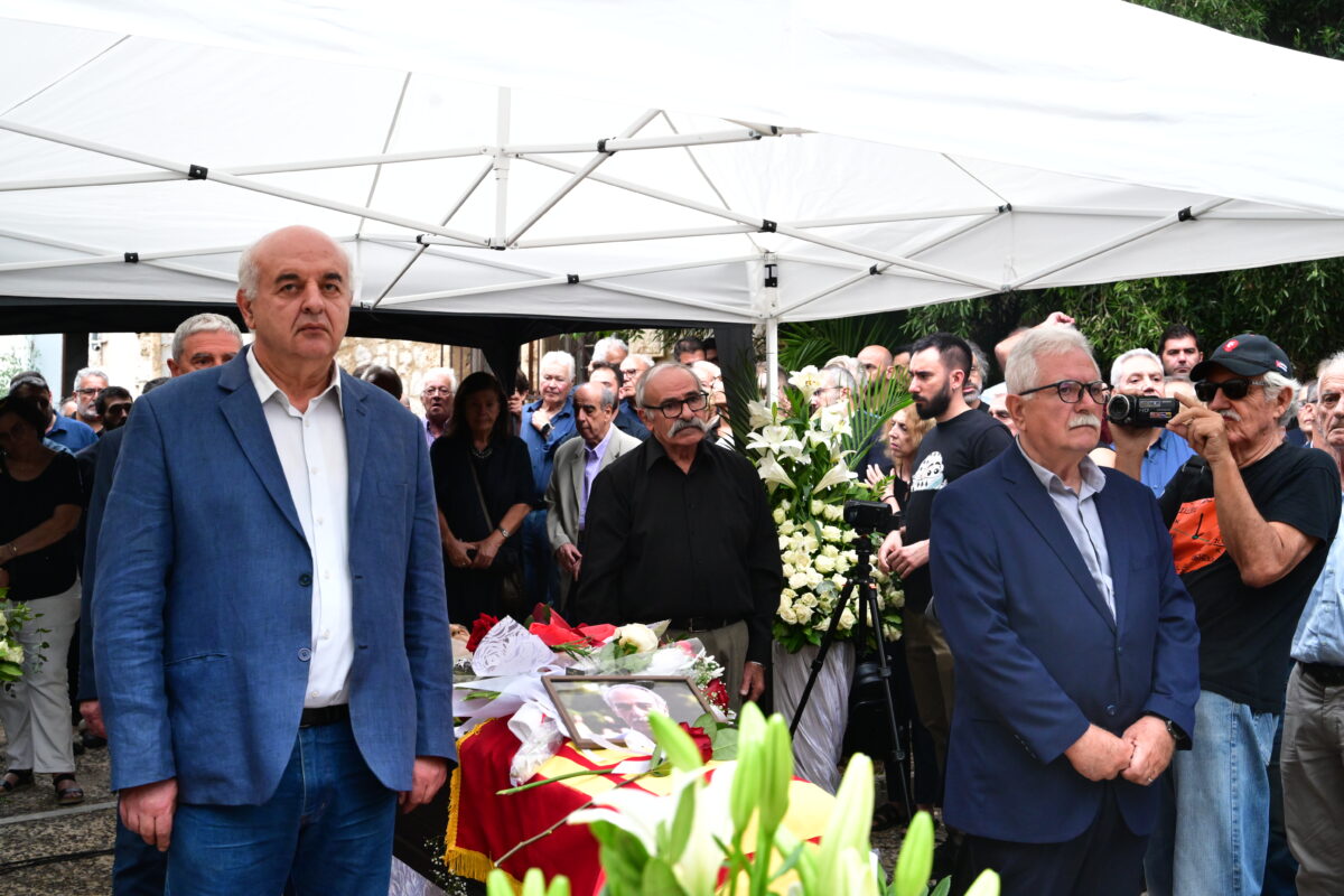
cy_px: 448
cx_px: 672
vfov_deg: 31.2
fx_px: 1605
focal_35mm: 43
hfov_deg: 45.4
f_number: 7.1
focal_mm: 43
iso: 4000
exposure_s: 1/200
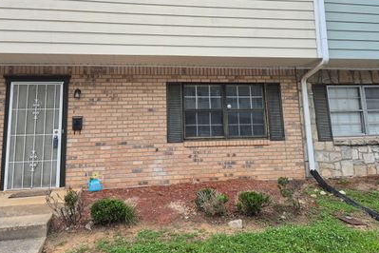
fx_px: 316
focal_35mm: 30
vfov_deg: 42.9
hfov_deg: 61.9
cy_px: 80
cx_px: 180
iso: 25
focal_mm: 5.4
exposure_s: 1/848
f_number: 1.8
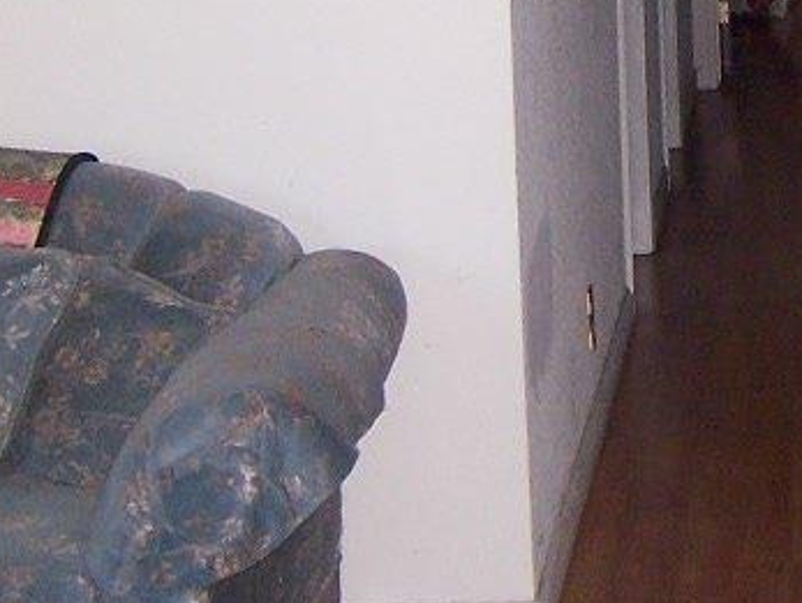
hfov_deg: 16.7
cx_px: 883
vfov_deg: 12.7
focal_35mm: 114
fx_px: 2644
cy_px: -122
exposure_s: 1/60
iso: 140
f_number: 2.8
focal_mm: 5.5
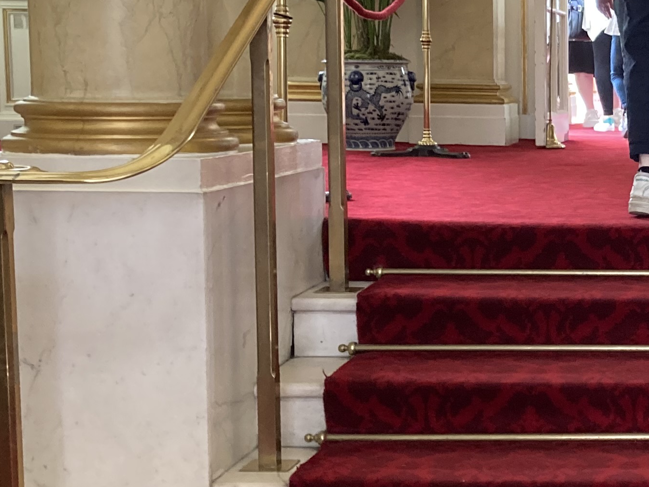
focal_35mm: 84
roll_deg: -0.2
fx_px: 1575
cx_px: 807
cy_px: 262
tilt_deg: -5.0
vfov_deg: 17.6
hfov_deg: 21.4
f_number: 1.8
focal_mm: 3.99
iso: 160
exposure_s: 1/50
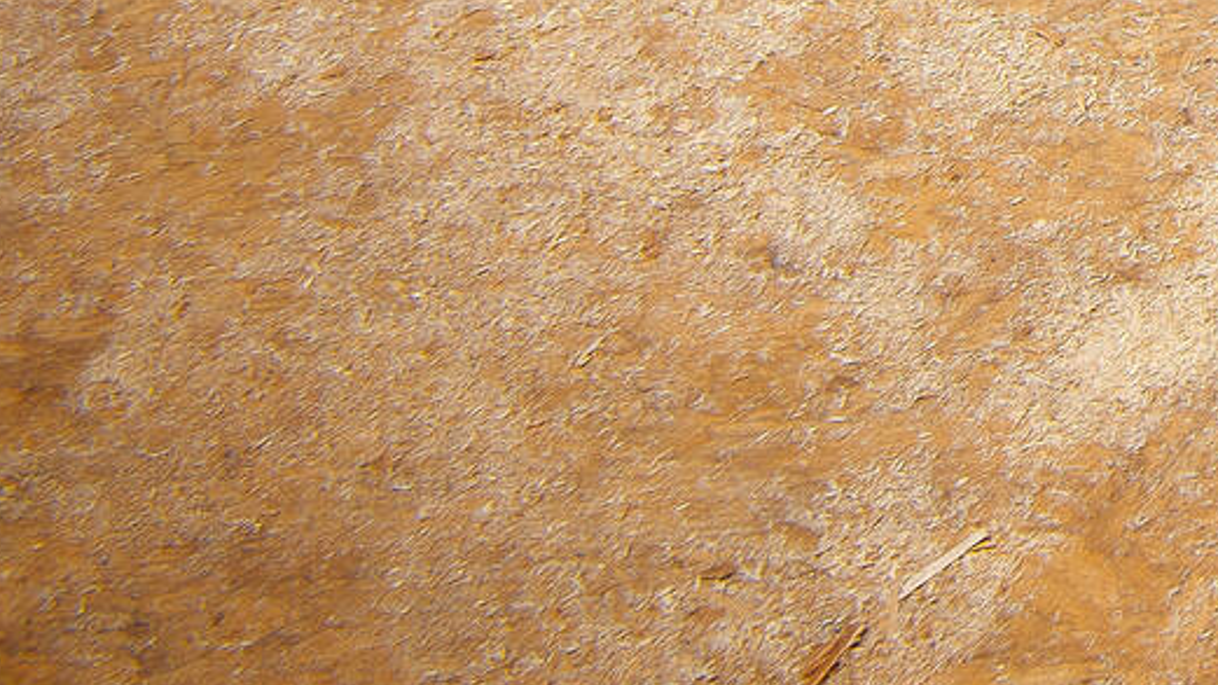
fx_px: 7008
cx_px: 3058
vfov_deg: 5.2
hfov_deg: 8.9
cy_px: -1592
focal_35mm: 217
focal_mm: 36
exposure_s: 1/125
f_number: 9
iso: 200
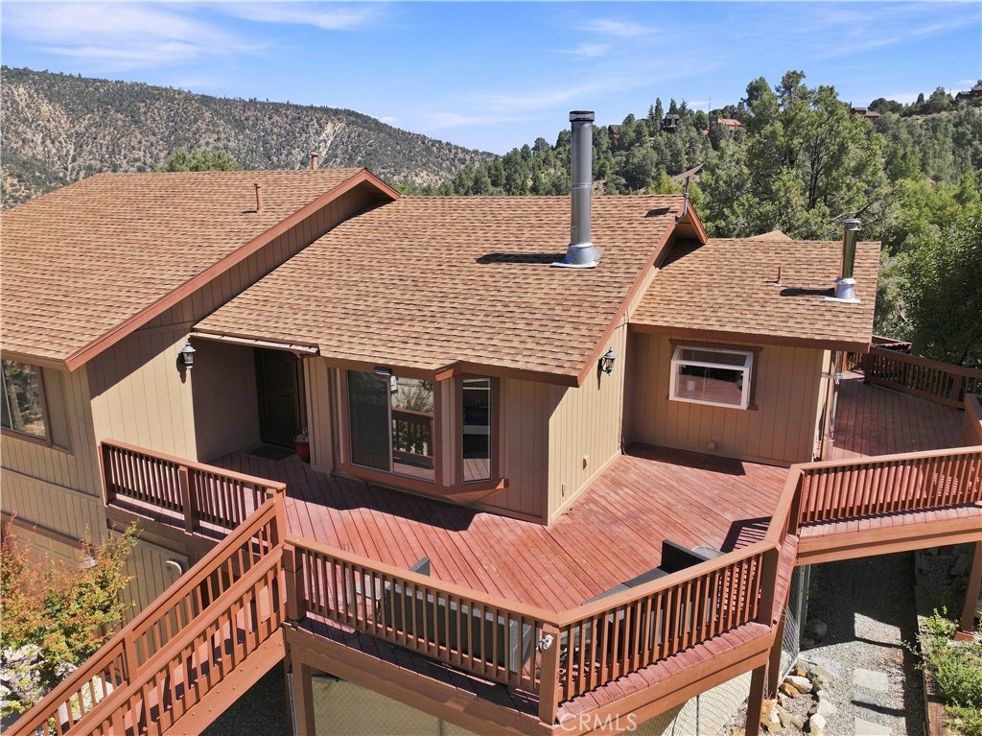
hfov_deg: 71.6
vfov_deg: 56.8
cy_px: 368
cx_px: 491
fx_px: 681
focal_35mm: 24
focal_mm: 12.3
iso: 110
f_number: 2.8
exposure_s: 1/1250
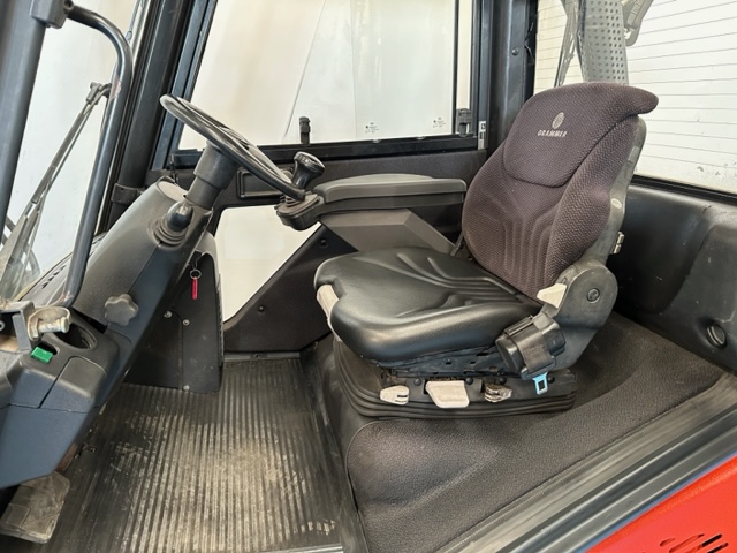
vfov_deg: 56.8
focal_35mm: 24
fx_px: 511
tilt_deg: -17.3
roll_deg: -5.2
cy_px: 276
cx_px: 368
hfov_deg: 71.6
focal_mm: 6.86
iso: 500
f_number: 1.78
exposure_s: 1/60
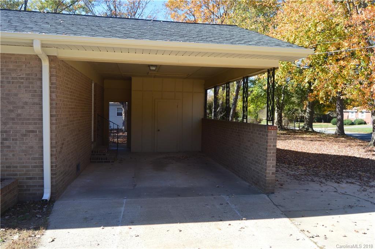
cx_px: 188
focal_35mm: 27
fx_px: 281
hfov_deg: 67.4
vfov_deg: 47.8
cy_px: 124
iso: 400
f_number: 10
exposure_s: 1/160
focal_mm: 18
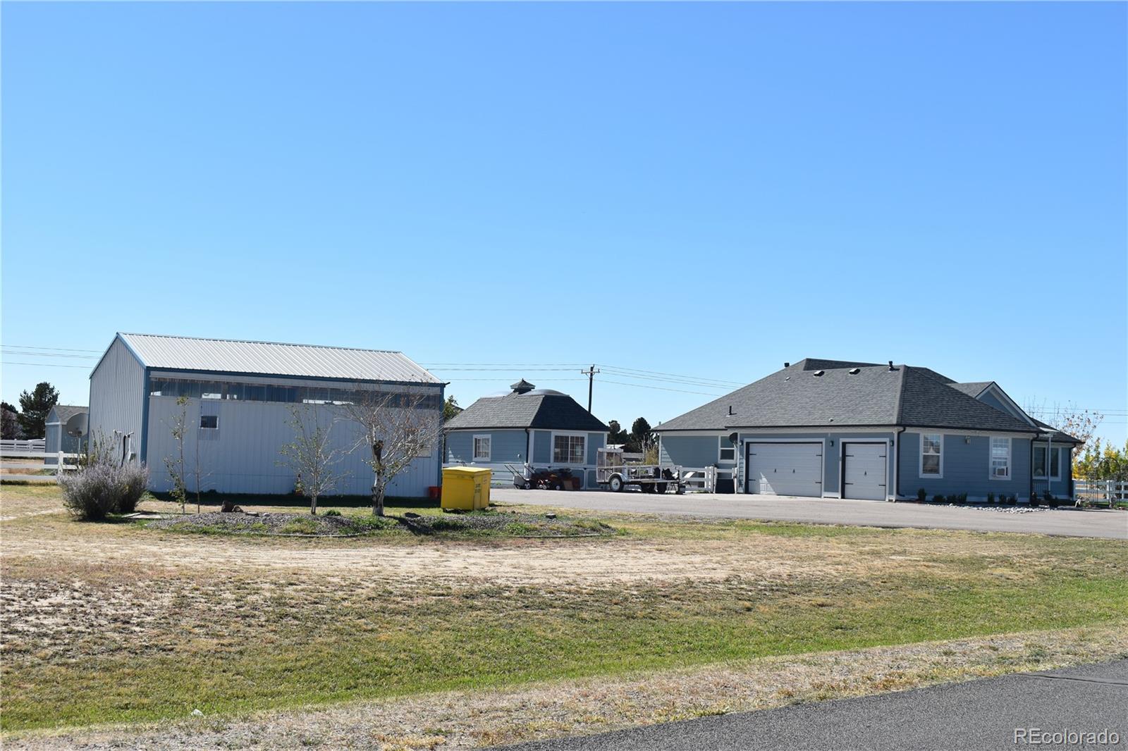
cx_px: 564
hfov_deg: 41.1
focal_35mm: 48
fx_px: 1504
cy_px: 376
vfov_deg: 28.1
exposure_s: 1/320
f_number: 9
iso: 100
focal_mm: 32
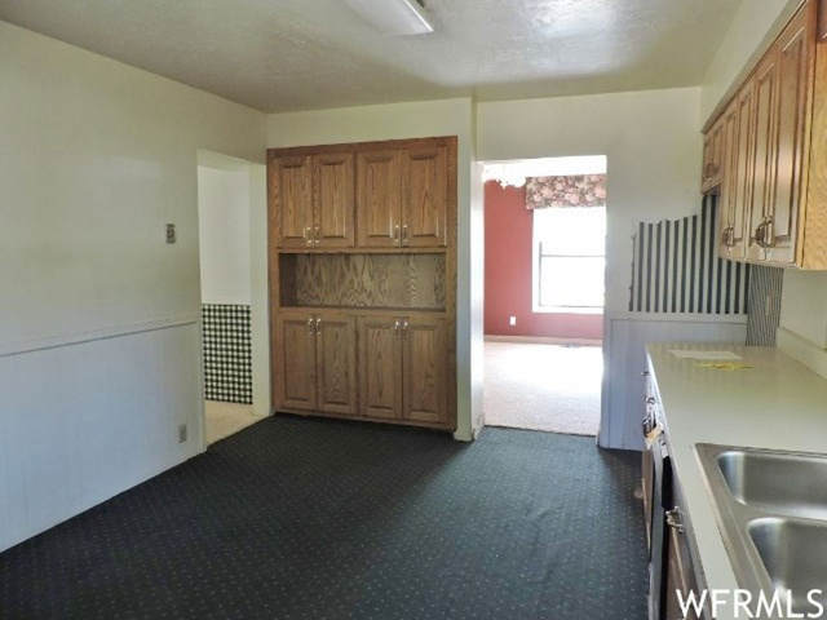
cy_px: 310
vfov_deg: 56.8
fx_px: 573
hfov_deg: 71.6
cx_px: 414
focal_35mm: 24
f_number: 3
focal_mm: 4.3
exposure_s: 1/30
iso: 280
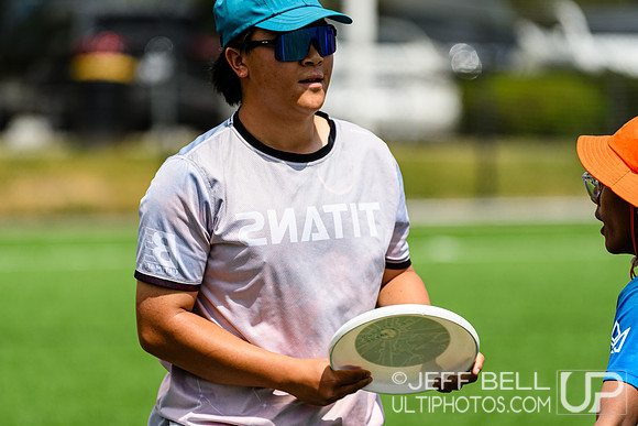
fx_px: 5318
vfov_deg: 4.6
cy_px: 213
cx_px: 319
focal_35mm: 300
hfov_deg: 6.9
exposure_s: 1/1600
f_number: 3.2
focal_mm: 200
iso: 100
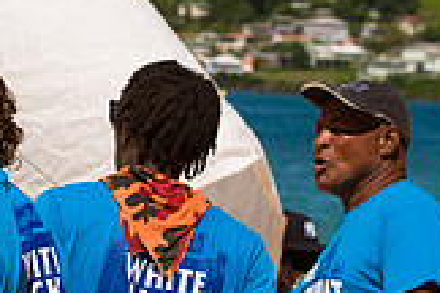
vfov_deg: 5.5
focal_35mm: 250
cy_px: 98
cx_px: -125
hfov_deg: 8.1
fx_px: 3055
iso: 100
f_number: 8
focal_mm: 70
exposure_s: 1/800
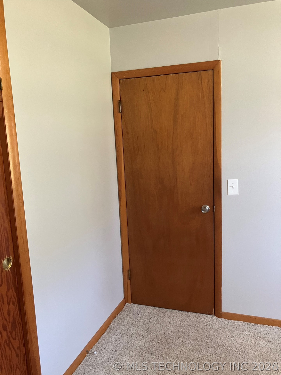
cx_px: 140
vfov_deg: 63.4
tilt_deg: -9.5
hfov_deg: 49.7
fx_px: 303
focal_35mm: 28
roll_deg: +1.3
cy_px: 188
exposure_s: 1/60
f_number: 1.8
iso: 320
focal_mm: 3.99
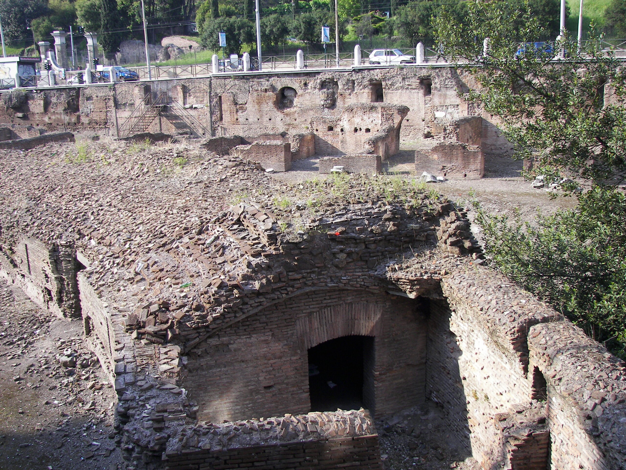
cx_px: 313
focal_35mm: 36
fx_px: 651
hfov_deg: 51.4
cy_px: 235
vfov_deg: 39.7
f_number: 2.8
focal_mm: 6
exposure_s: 1/320
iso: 64
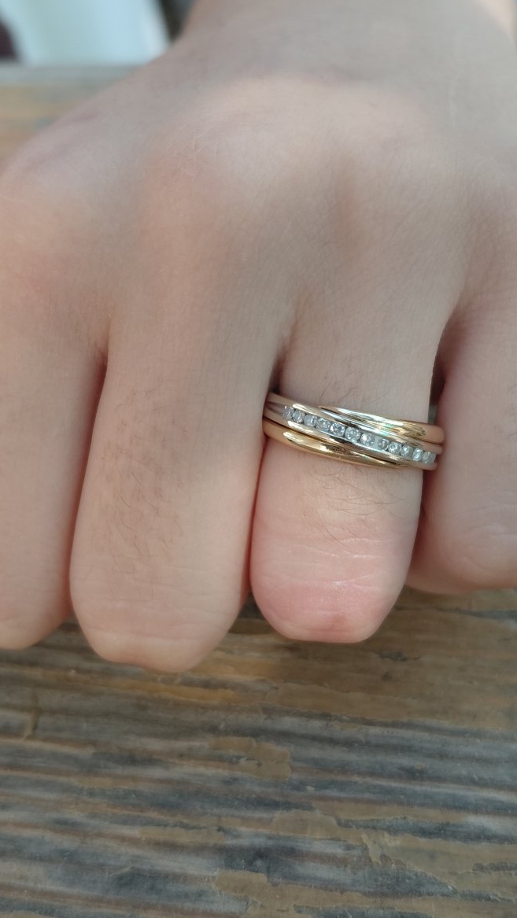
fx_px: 682
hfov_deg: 41.5
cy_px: 455
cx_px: 283
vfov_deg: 67.9
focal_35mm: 28
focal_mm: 4.69
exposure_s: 1/182
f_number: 1.8
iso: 50
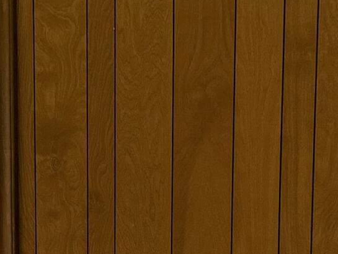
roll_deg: +0.2
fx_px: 1397
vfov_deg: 10.1
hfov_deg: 13.8
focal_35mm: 143
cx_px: 136
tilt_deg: -7.6
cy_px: 345
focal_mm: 5.7
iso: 50
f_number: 1.5
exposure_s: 1/164
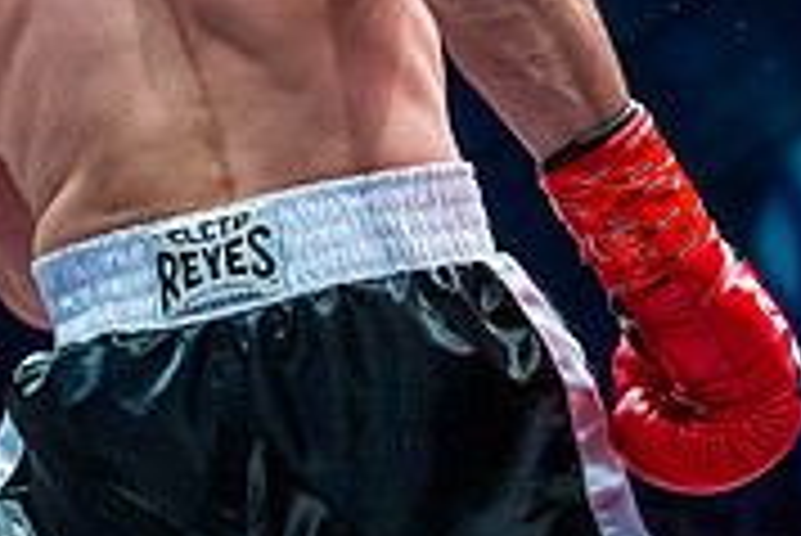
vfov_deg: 8.1
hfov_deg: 11.8
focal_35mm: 169
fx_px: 3763
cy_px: 25
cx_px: 1012
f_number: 4
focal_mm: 52
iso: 4000
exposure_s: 1/1000
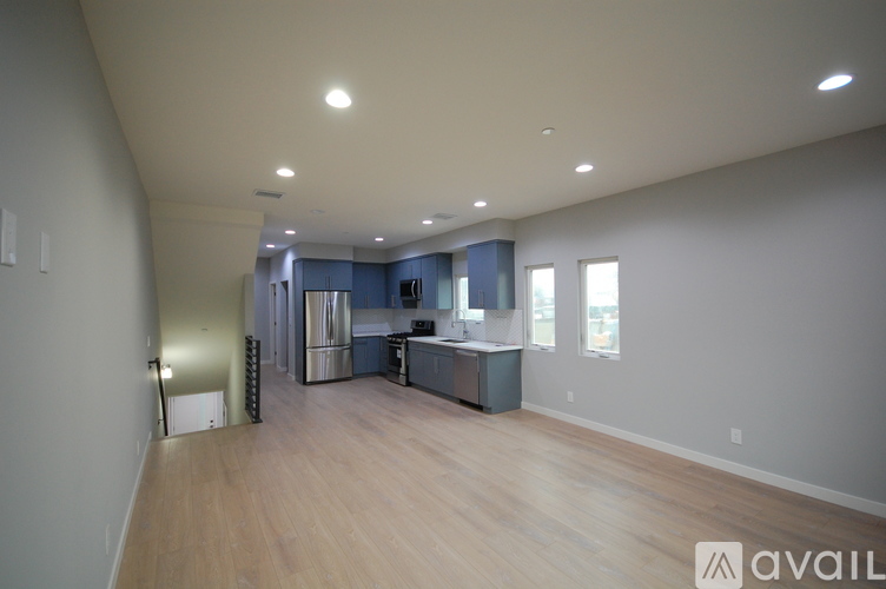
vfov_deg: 77.2
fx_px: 369
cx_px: 443
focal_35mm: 15
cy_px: 294
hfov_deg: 100.4
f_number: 4
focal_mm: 10
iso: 800
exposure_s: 1/30
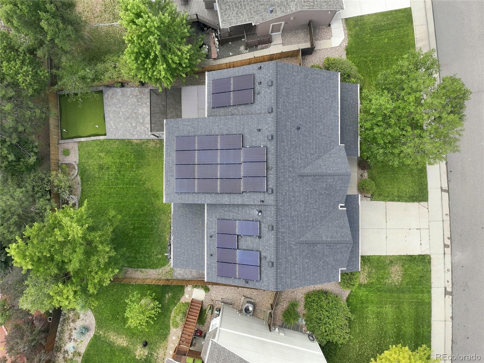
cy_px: 182
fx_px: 335
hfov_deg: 71.6
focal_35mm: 24
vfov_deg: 56.8
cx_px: 242
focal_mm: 12.3
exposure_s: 1/60
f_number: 8
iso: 100
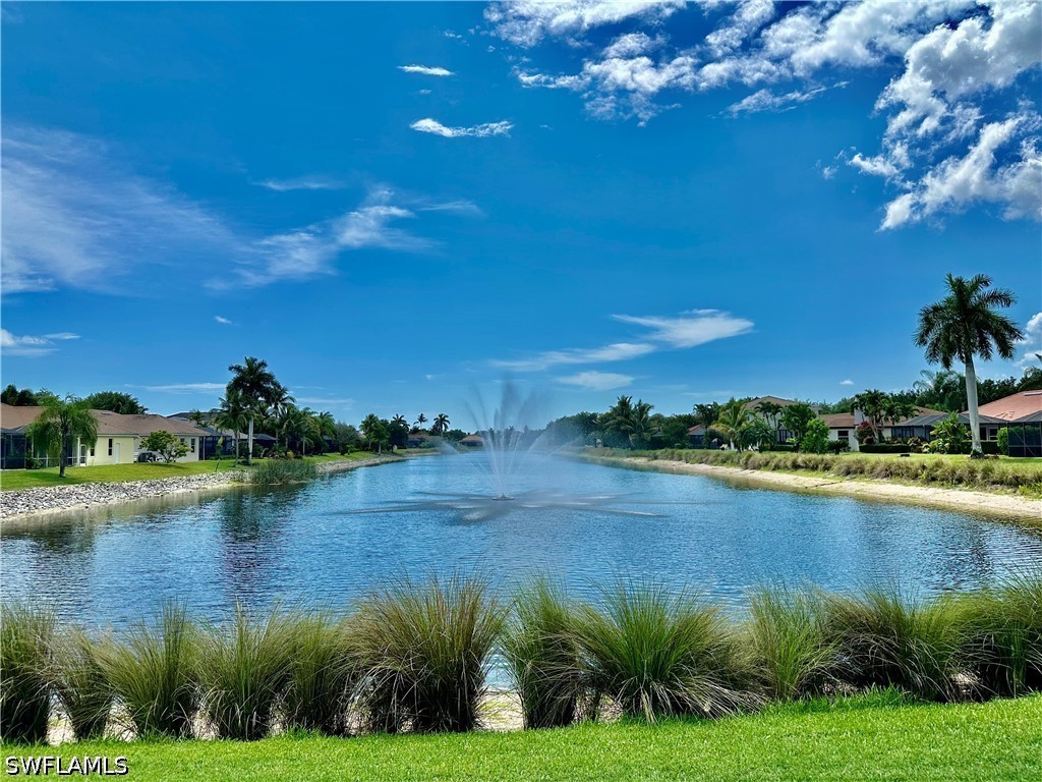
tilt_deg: +4.3
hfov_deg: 71.6
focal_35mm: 24
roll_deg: +1.1
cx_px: 521
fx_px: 722
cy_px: 391
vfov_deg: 56.8
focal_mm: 6.86
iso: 80
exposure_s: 1/8197
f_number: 1.78
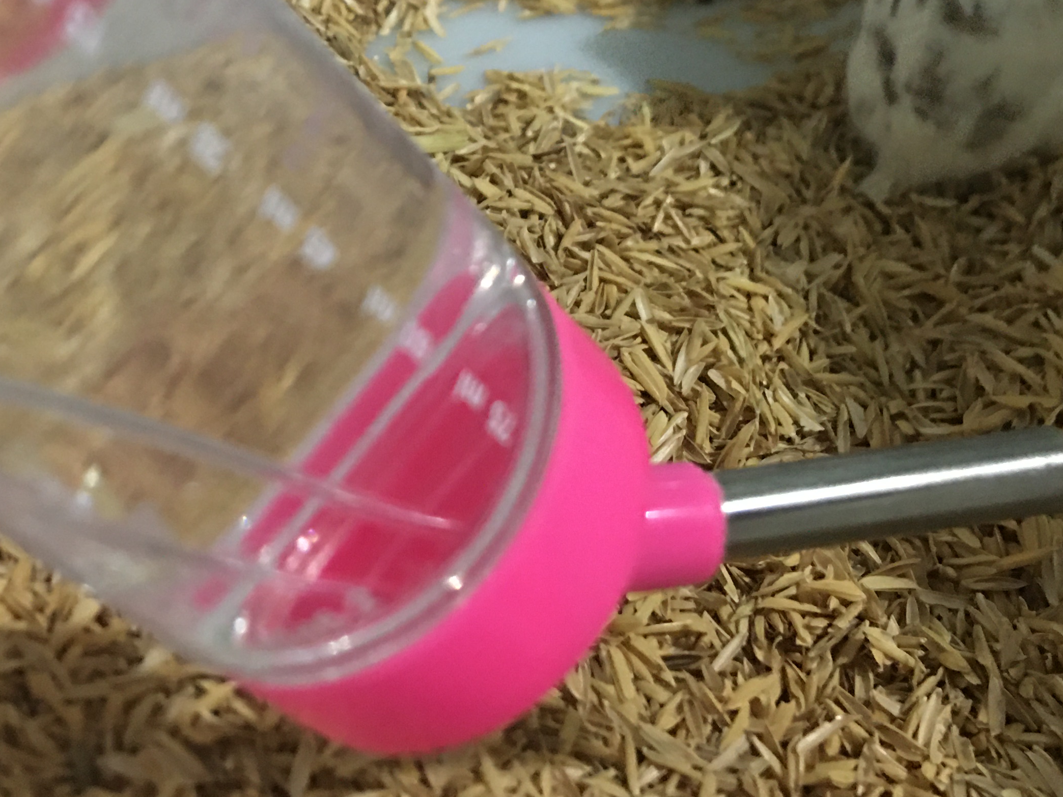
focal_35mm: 56
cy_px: 170
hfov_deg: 34.0
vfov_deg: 25.7
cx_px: 356
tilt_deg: -41.6
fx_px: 1720
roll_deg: -1.1
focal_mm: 4.15
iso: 100
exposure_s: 1/4
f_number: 2.2
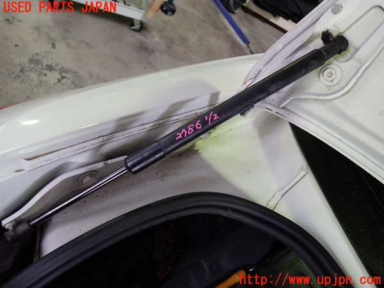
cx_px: 192
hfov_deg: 60.0
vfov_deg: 46.8
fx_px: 333
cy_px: 144
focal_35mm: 30
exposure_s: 1/50
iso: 200
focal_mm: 5.4
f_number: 2.3
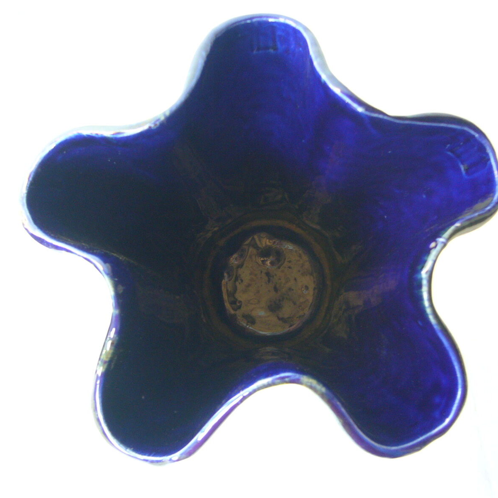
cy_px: 248
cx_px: 261
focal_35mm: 42
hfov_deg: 40.0
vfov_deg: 40.0
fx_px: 684
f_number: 2.8
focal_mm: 5.8
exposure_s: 1/15
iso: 125
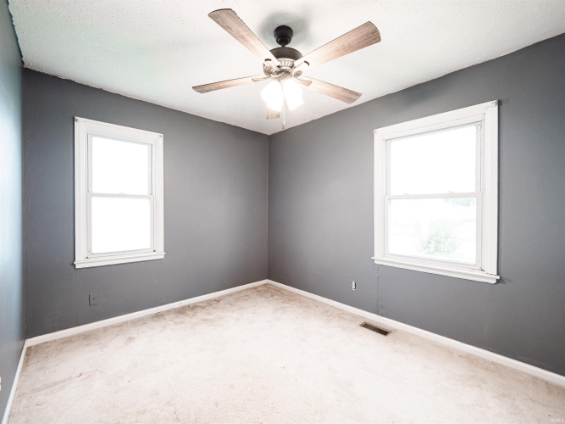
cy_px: 212
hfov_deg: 102.1
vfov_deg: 85.7
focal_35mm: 14
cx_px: 282
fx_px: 228
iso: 400
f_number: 4
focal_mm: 7
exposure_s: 1/13
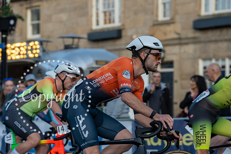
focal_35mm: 122
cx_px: 116
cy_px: 77
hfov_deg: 16.8
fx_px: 783
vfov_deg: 11.2
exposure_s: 1/800
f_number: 4
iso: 640
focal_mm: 122
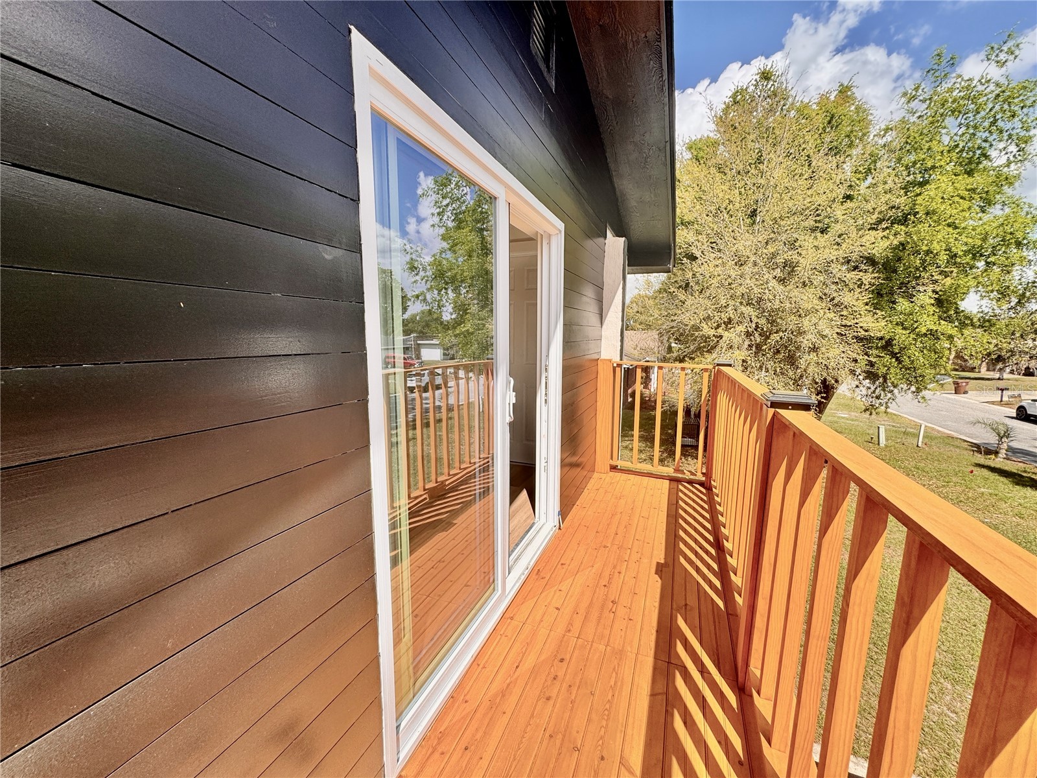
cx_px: 518
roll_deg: -0.7
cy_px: 389
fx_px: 419
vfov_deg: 85.7
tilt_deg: -8.0
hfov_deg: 102.1
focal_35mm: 14
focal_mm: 2.22
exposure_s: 1/620
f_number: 2.2
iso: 40
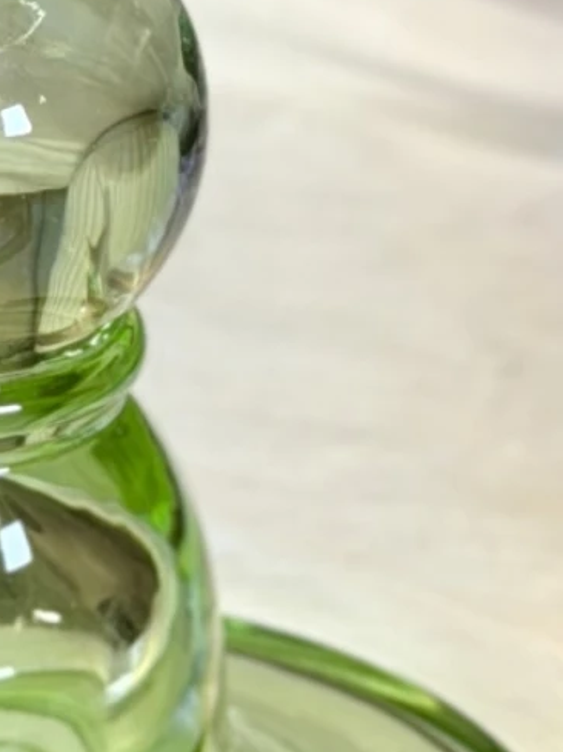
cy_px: -140
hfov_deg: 5.3
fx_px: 6058
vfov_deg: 7.1
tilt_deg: -19.7
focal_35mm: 279
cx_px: 42
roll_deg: -0.3
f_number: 1.78
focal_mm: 6.76
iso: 64
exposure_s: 1/257
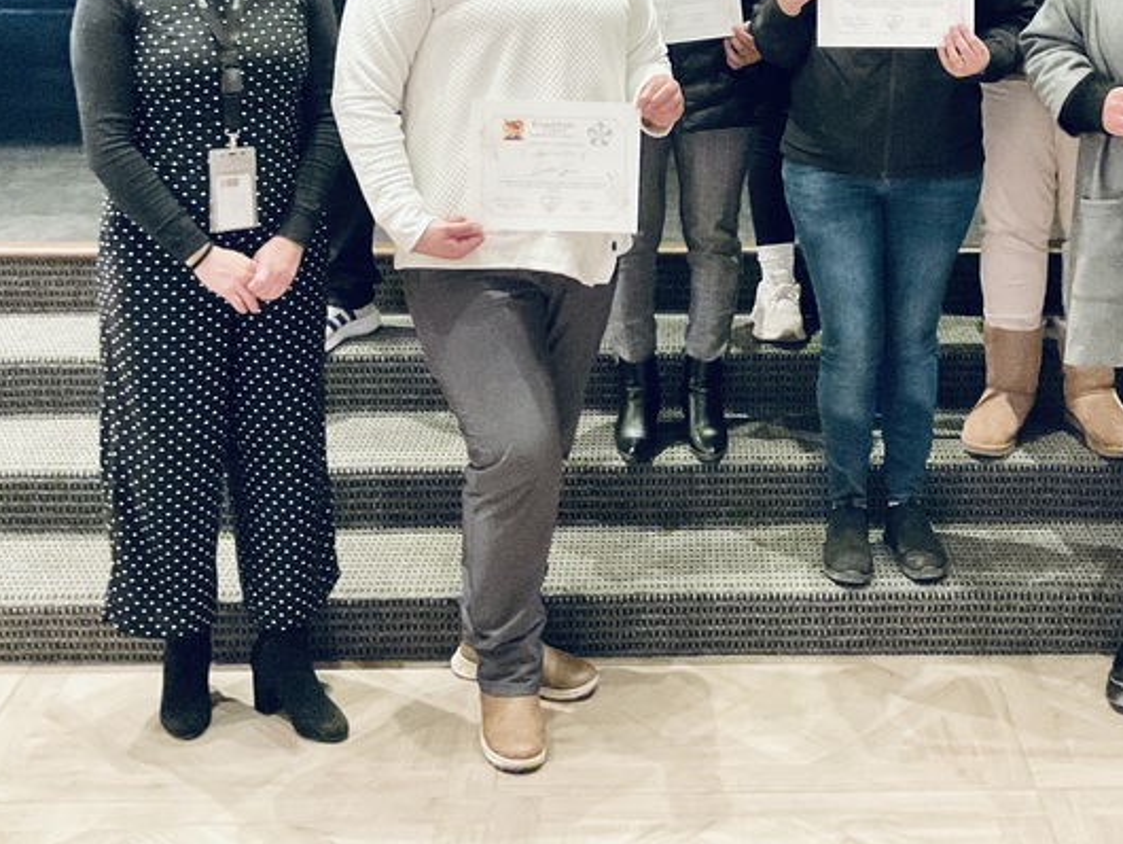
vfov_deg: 25.2
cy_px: 68
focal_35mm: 56
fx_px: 1818
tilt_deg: -8.9
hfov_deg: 33.9
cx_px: 788
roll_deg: -0.7
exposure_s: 1/24
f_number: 1.8
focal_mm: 3
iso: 500
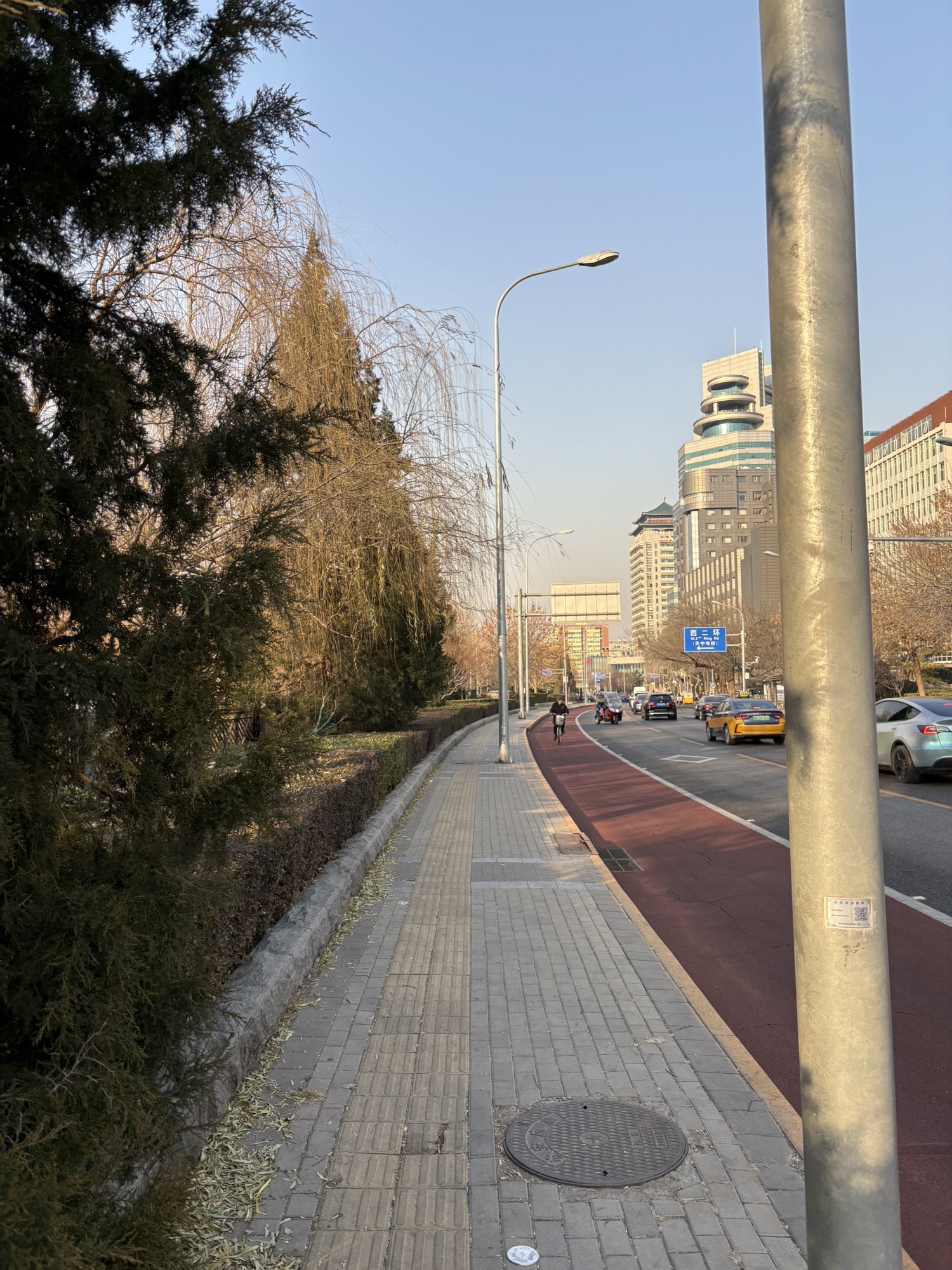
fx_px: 953
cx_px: 476
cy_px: 635
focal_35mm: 26
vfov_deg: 67.3
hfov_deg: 53.1
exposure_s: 1/1287
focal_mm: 5.96
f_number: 1.6
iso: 50
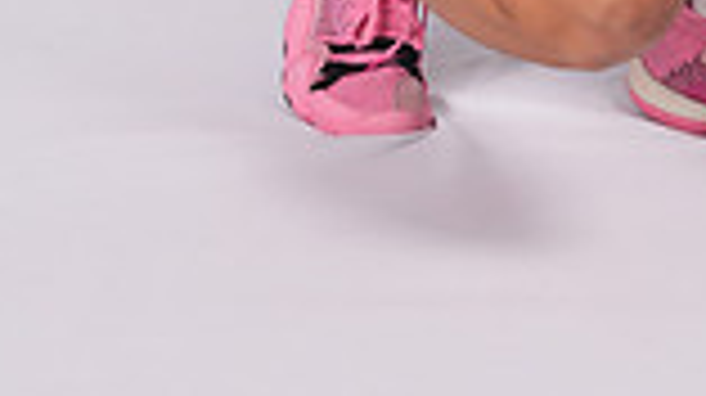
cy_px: -522
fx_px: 1964
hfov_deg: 20.1
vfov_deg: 10.2
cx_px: 585
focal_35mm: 105
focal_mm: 35
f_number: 8
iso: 250
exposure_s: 1/200
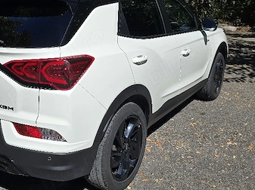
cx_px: 85
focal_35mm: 41
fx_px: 302
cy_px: 69
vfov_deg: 34.9
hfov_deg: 45.1
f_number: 1.7
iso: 12
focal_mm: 6.3
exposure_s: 1/1250
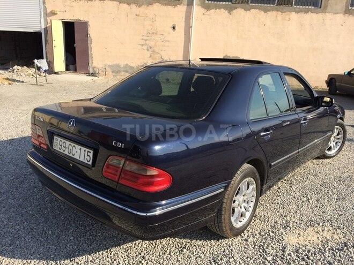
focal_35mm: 29
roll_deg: -2.9
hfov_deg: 61.7
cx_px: 177
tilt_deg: -16.3
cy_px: 132
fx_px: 297
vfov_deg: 48.2
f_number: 2.2
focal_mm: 4.15
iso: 32
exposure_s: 1/1466
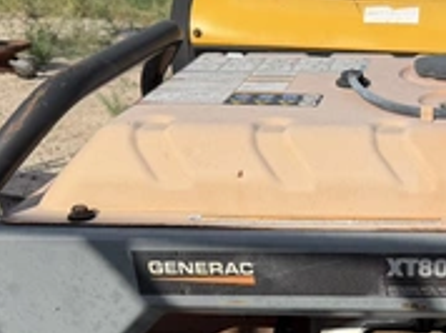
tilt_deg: -25.9
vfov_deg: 26.3
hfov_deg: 33.7
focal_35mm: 54
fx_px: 695
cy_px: 285
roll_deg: -3.2
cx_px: 398
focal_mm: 6.76
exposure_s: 1/6173
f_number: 1.78
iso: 80
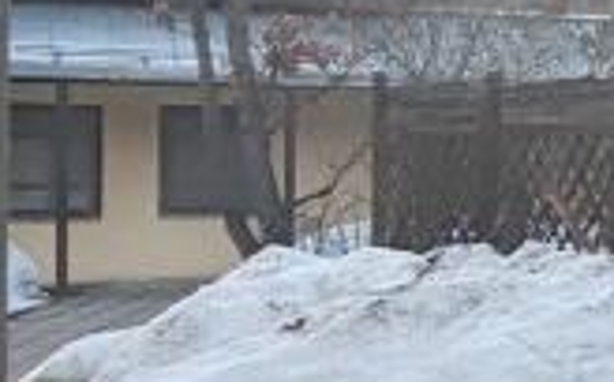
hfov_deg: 13.4
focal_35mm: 106
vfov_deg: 12.3
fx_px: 1771
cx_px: 1546
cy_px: 135
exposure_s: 1/100
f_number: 2.2
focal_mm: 1.96
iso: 80
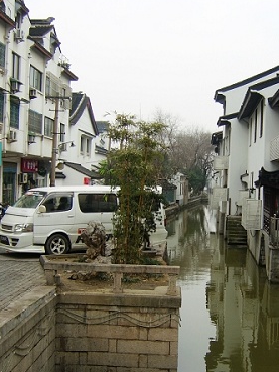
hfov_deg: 34.1
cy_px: 190
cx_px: 179
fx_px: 451
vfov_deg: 44.8
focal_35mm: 42
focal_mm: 8.13
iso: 50
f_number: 4
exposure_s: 1/125
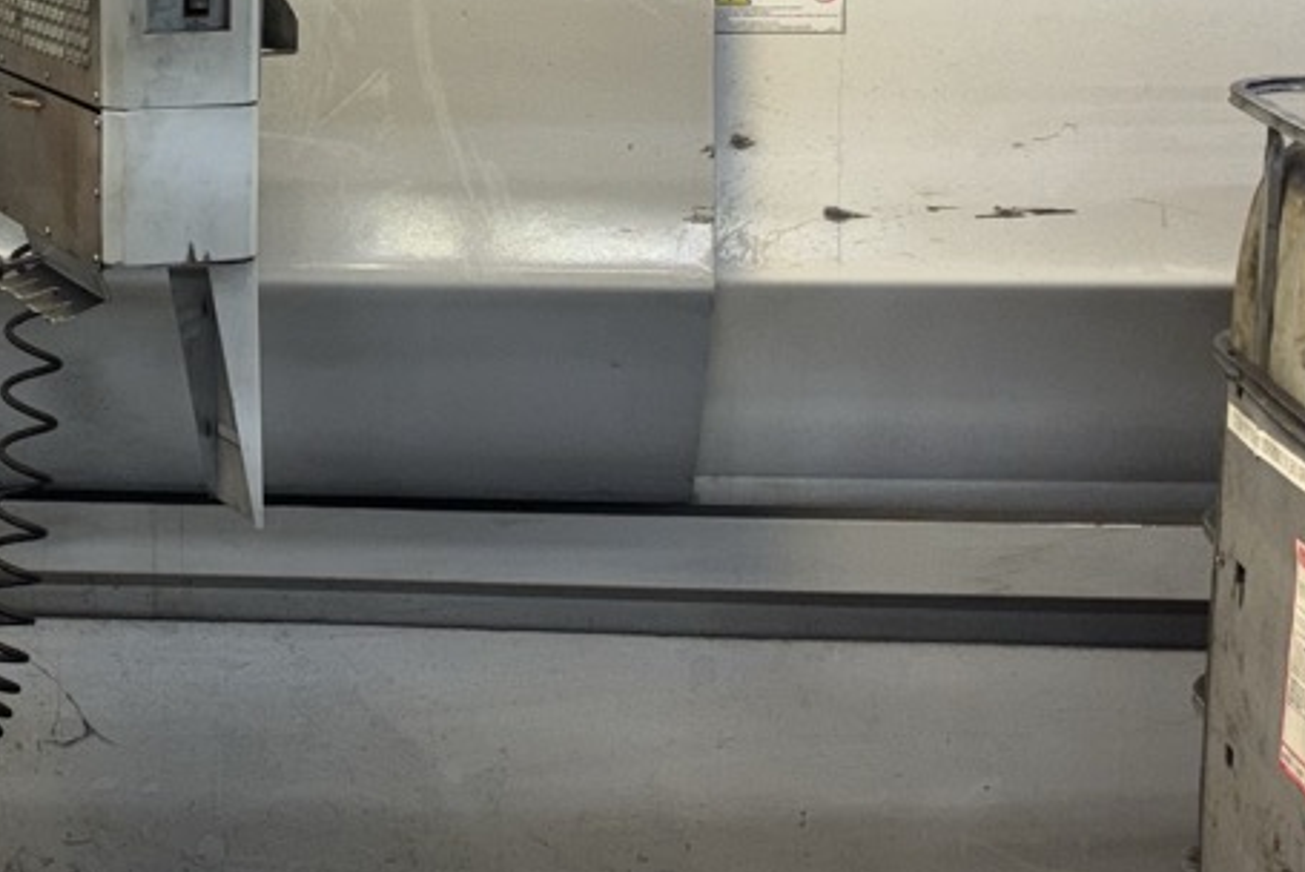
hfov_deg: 25.5
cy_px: 158
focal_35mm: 76
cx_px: 34
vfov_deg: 17.8
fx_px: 2757
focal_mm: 5.96
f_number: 1.6
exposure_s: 1/30
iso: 50
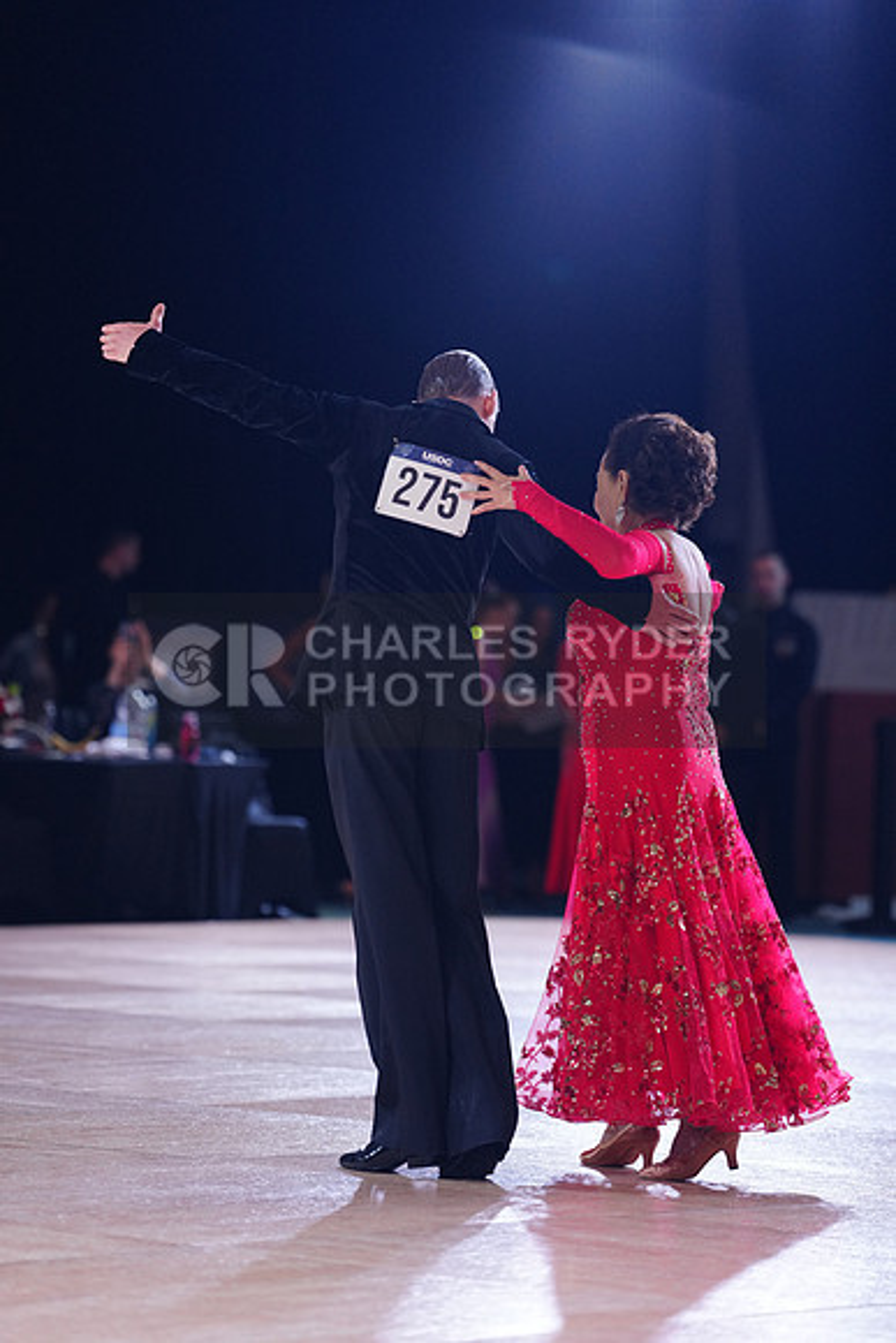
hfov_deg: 10.1
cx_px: 448
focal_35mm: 136
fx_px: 5074
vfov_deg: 15.1
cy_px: 672
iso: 1250
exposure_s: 1/500
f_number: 2.8
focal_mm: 136
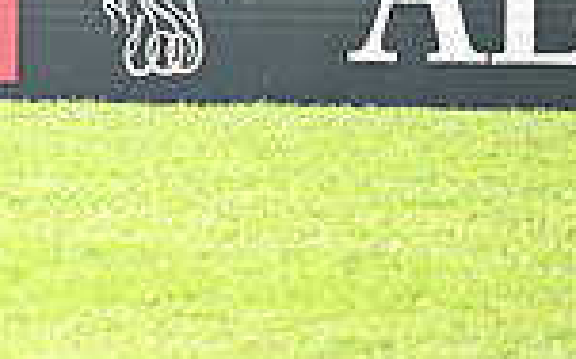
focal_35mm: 942
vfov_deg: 1.4
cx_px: -492
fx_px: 14771
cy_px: -327
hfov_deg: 2.2
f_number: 4.5
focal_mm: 240
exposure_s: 1/1250
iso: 900
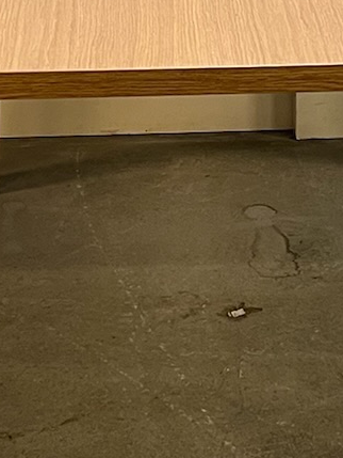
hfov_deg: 11.9
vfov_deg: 15.9
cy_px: 193
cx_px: 244
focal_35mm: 124
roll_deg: +0.2
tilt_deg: -24.9
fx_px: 1637
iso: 80
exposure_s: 1/50
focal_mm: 5.1
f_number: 1.6
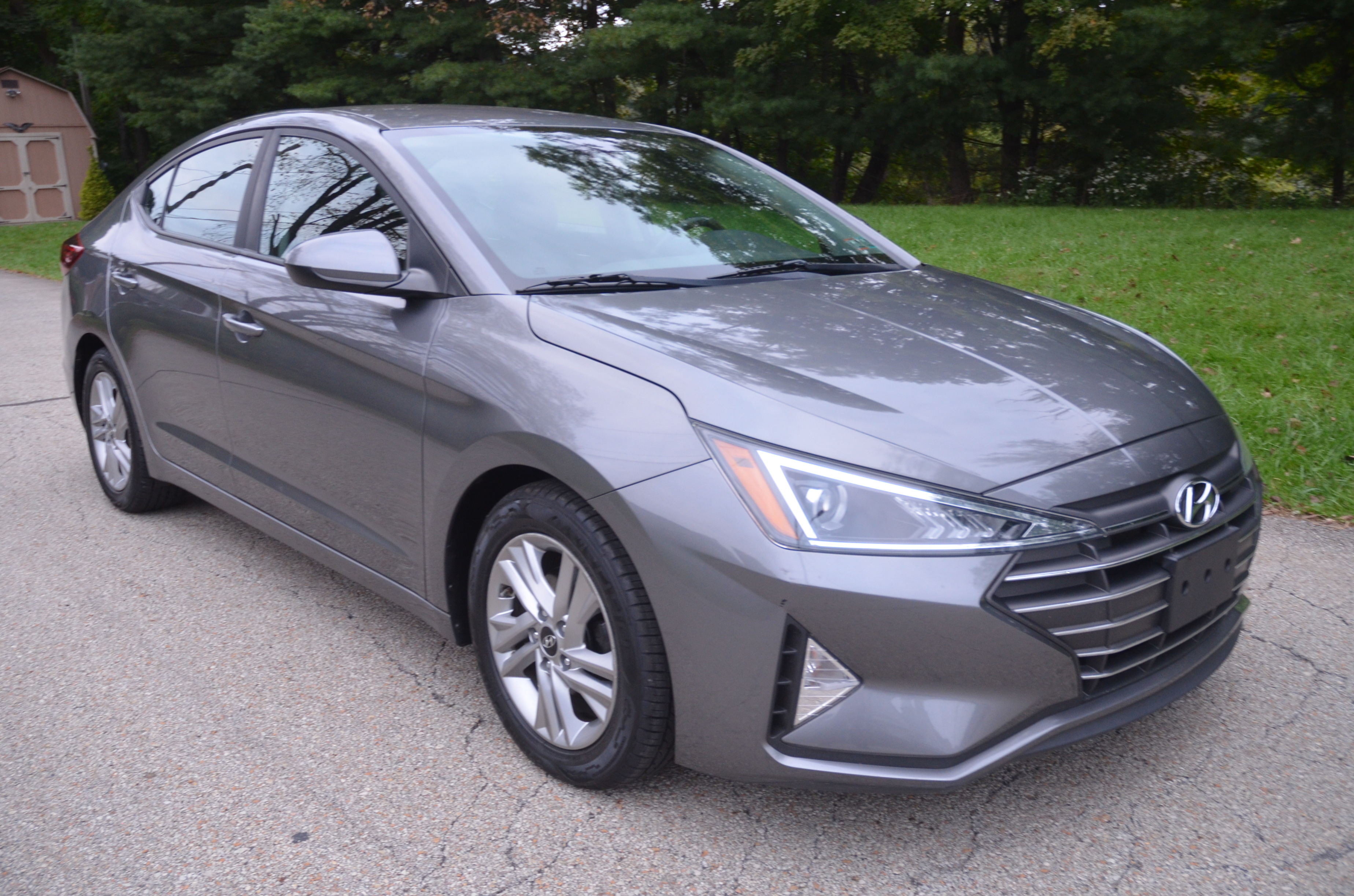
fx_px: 1239
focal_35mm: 33
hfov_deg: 57.3
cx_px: 677
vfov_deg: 39.8
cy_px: 448
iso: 800
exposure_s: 1/60
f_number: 4
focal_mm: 22
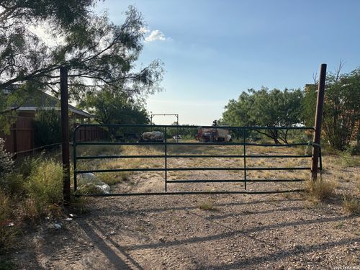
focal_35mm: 26
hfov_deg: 67.3
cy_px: 135
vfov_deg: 53.1
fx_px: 270
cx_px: 180
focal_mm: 5.96
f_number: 1.6
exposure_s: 1/4065
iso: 50
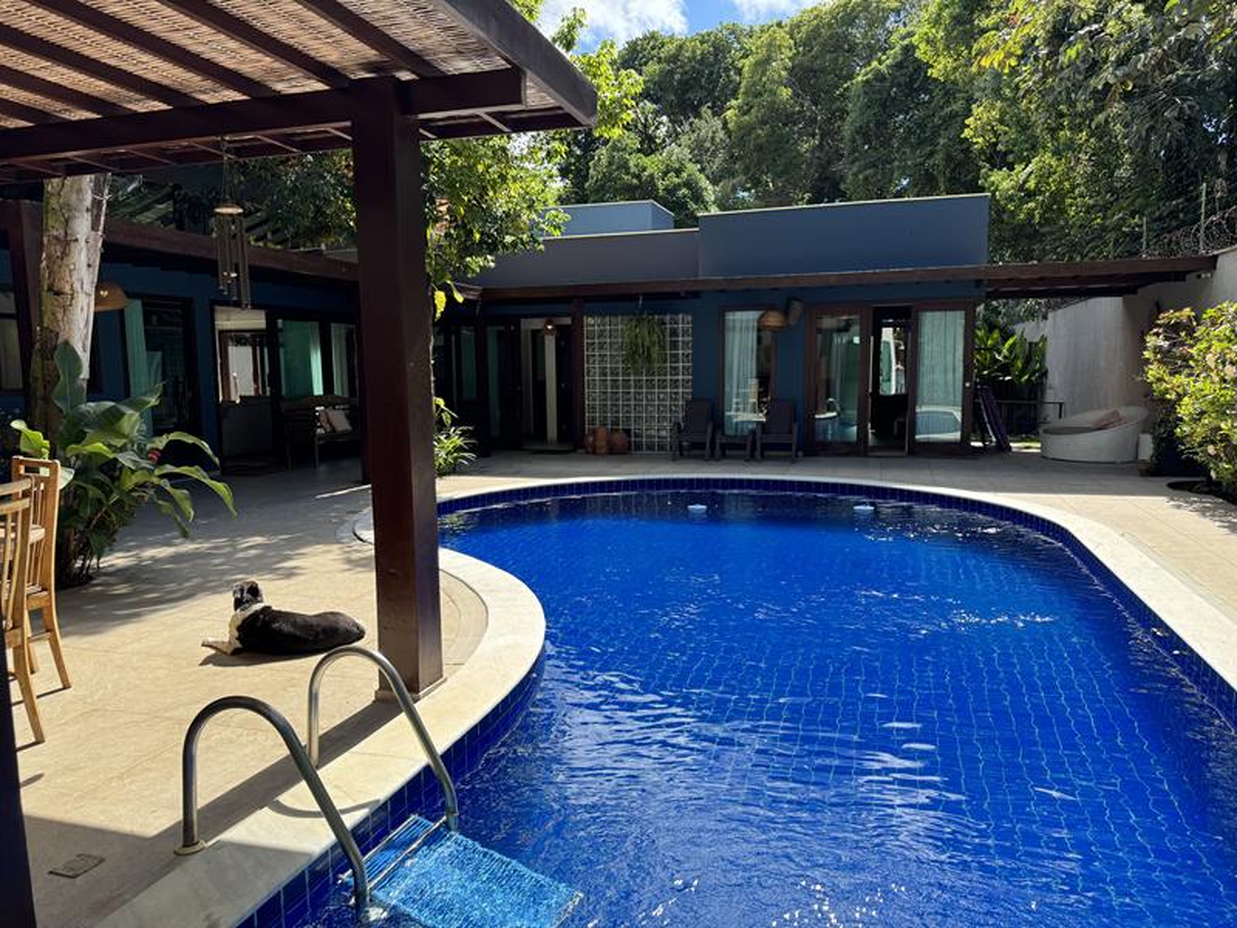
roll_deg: +0.5
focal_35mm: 24
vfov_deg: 56.8
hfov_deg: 71.6
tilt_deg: -7.2
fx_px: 858
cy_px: 464
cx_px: 618
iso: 80
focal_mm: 6.76
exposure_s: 1/1488
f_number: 1.78
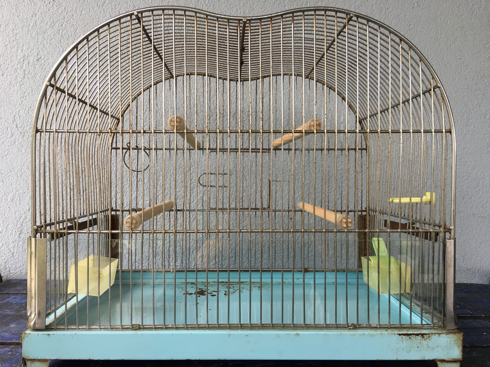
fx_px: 411
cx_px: 245
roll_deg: -0.8
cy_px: 184
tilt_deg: +1.0
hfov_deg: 61.7
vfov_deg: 48.2
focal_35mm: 29
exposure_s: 1/17
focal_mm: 4.15
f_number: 2.2
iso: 40
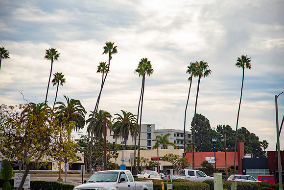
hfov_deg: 20.8
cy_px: 95
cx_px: 142
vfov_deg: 14.0
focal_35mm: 98
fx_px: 773
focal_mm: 98
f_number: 4
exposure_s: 1/1000
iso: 160
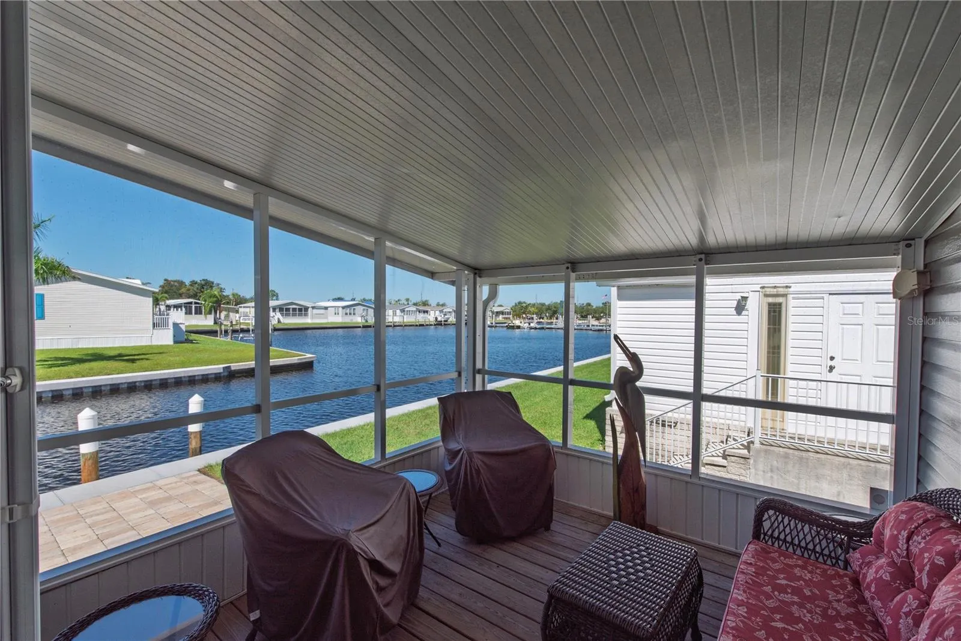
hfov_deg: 100.4
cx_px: 480
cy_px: 320
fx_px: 400
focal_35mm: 15
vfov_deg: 77.3
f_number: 11
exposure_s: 1/500
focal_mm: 15
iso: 100
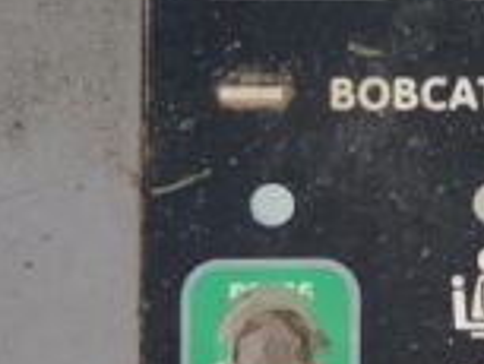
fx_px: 2715
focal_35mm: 194
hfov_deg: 9.5
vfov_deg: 7.6
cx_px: 1000
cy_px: -152
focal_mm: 3
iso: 64
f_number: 1.8
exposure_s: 1/103
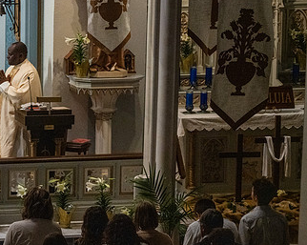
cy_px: 134
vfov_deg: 7.6
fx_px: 1843
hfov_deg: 9.5
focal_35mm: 203
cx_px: 41
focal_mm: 120
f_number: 11
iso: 5000
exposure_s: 1/60
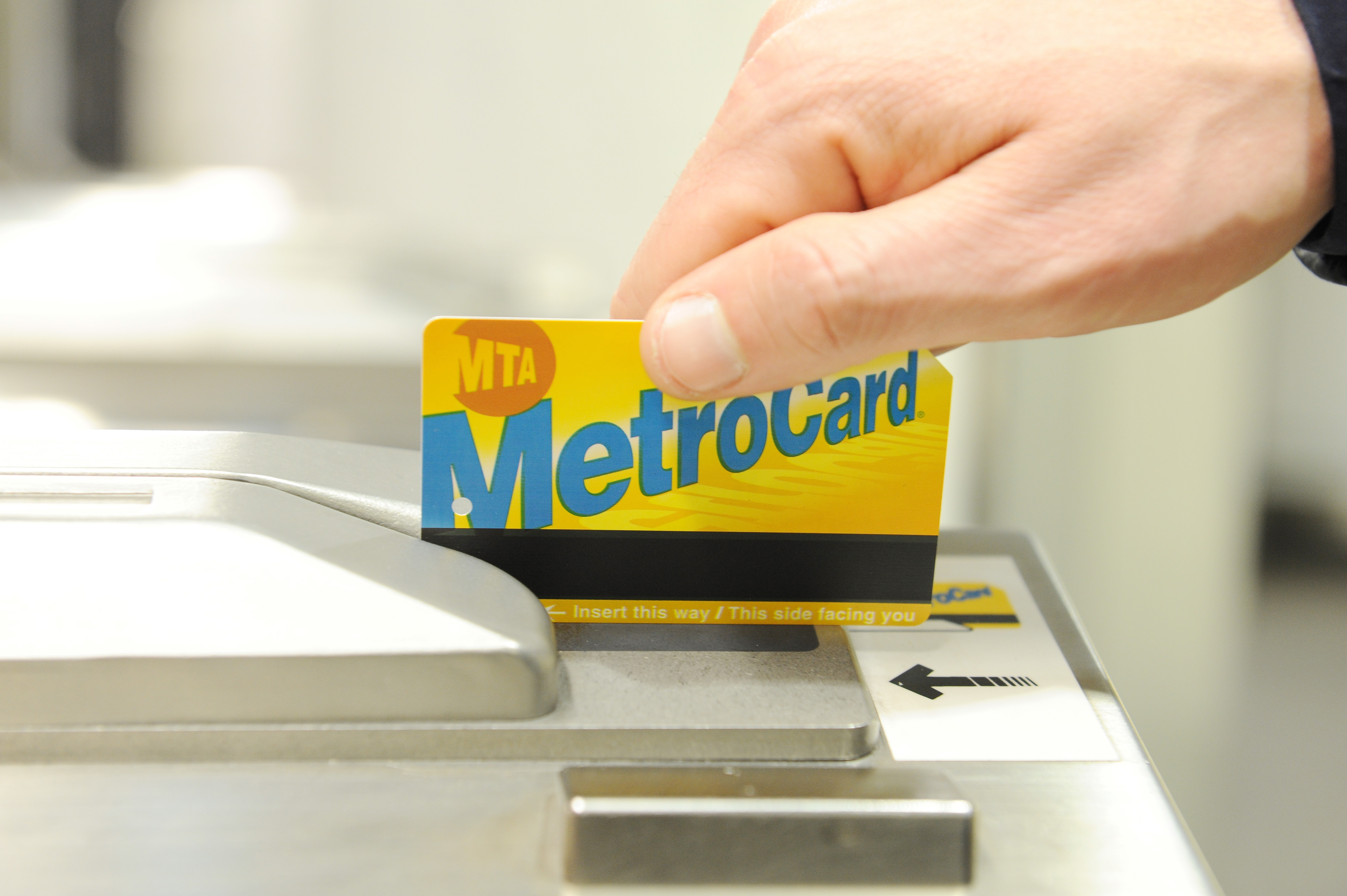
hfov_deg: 28.9
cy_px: 448
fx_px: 2617
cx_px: 674
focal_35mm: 70
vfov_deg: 19.4
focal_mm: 70
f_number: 5.6
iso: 1250
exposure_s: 1/30
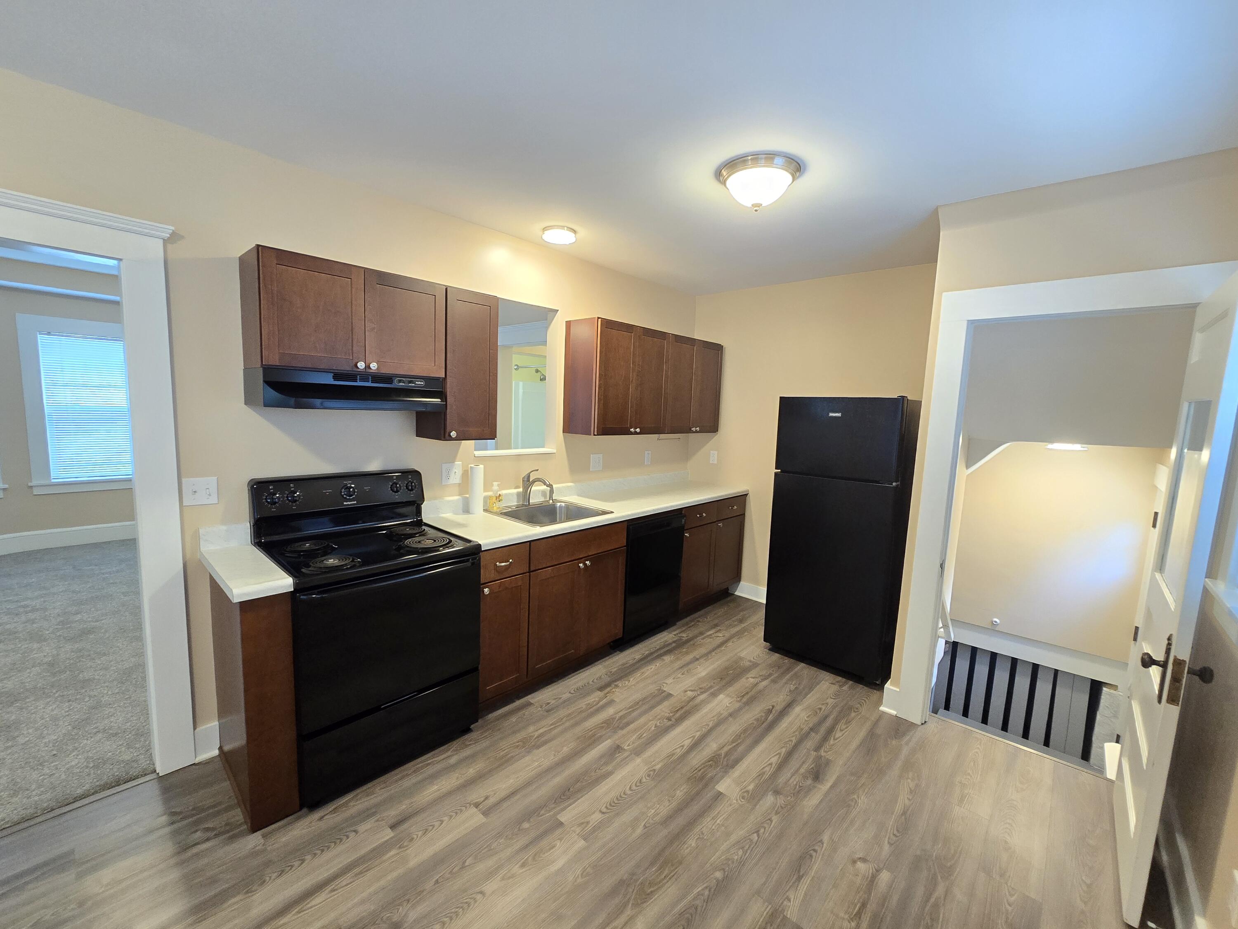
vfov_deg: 89.9
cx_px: 619
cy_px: 464
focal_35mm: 13
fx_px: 465
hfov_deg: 106.2
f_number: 2.2
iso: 500
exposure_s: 1/60
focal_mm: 2.2
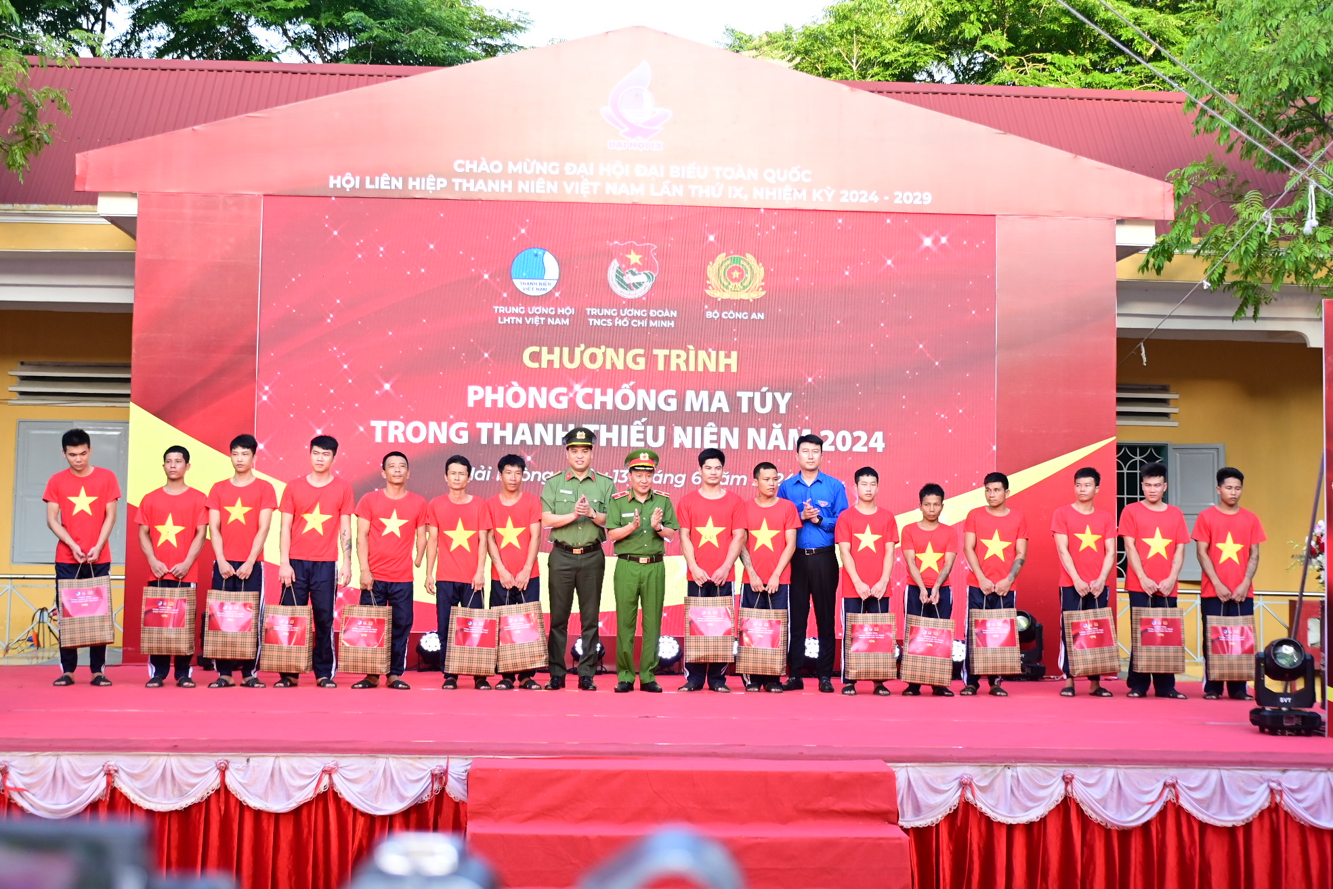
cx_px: 666
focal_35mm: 48
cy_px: 444
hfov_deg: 41.1
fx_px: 1777
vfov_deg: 28.1
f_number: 4.5
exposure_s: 1/200
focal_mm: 32
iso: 400
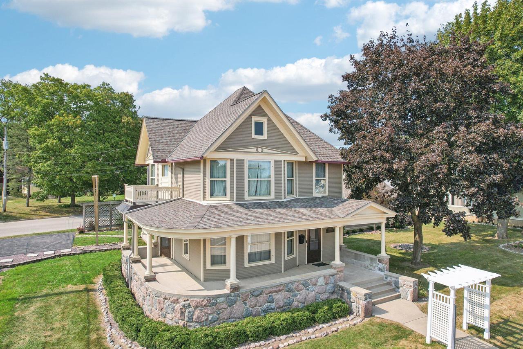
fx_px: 320
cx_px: 262
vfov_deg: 57.2
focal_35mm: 22
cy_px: 174
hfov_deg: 78.6
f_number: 2.8
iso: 100
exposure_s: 1/1500
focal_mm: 8.4
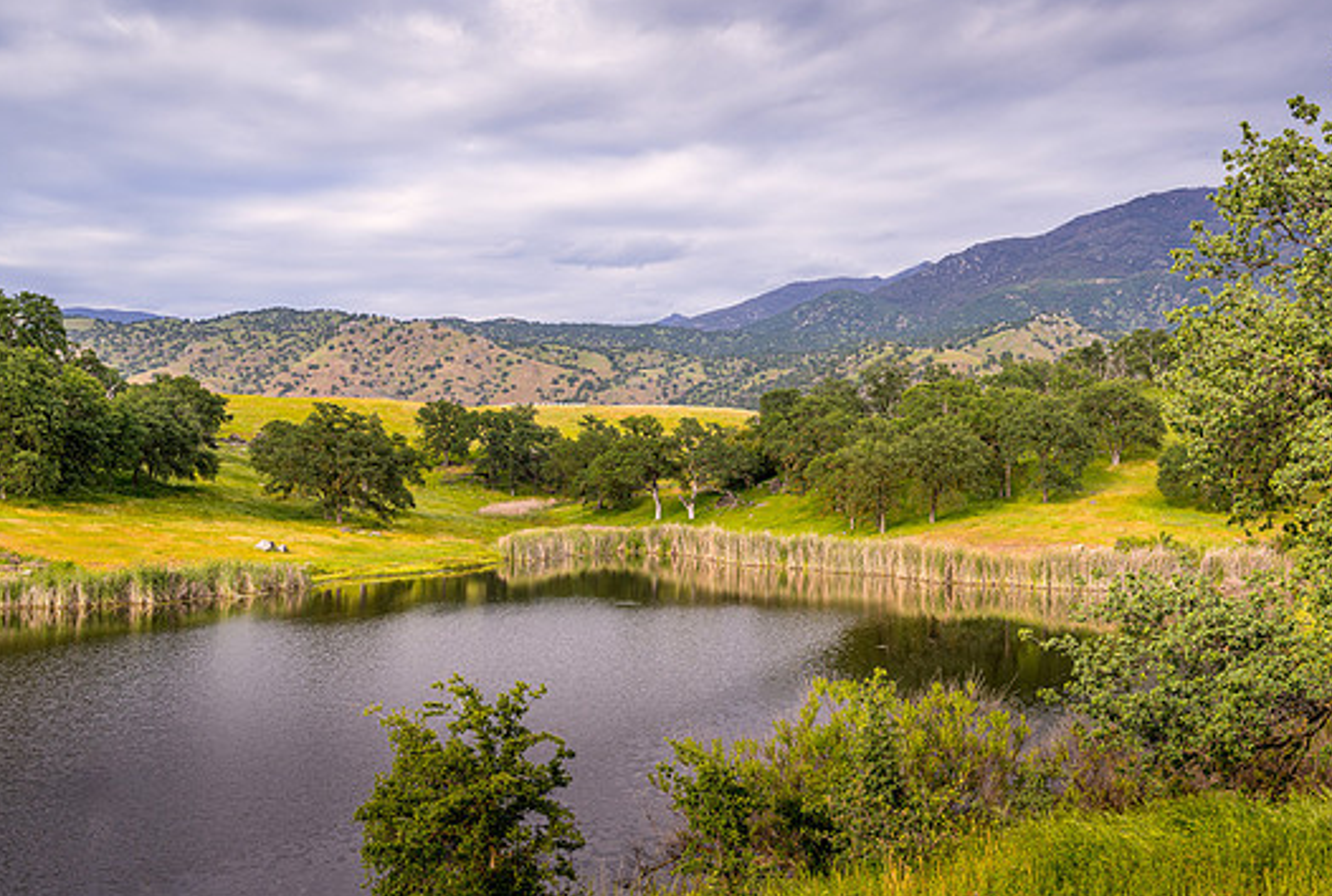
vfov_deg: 34.4
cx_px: 733
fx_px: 1447
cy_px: 439
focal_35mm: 39
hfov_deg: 49.3
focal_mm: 34
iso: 64
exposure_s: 1/25
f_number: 8
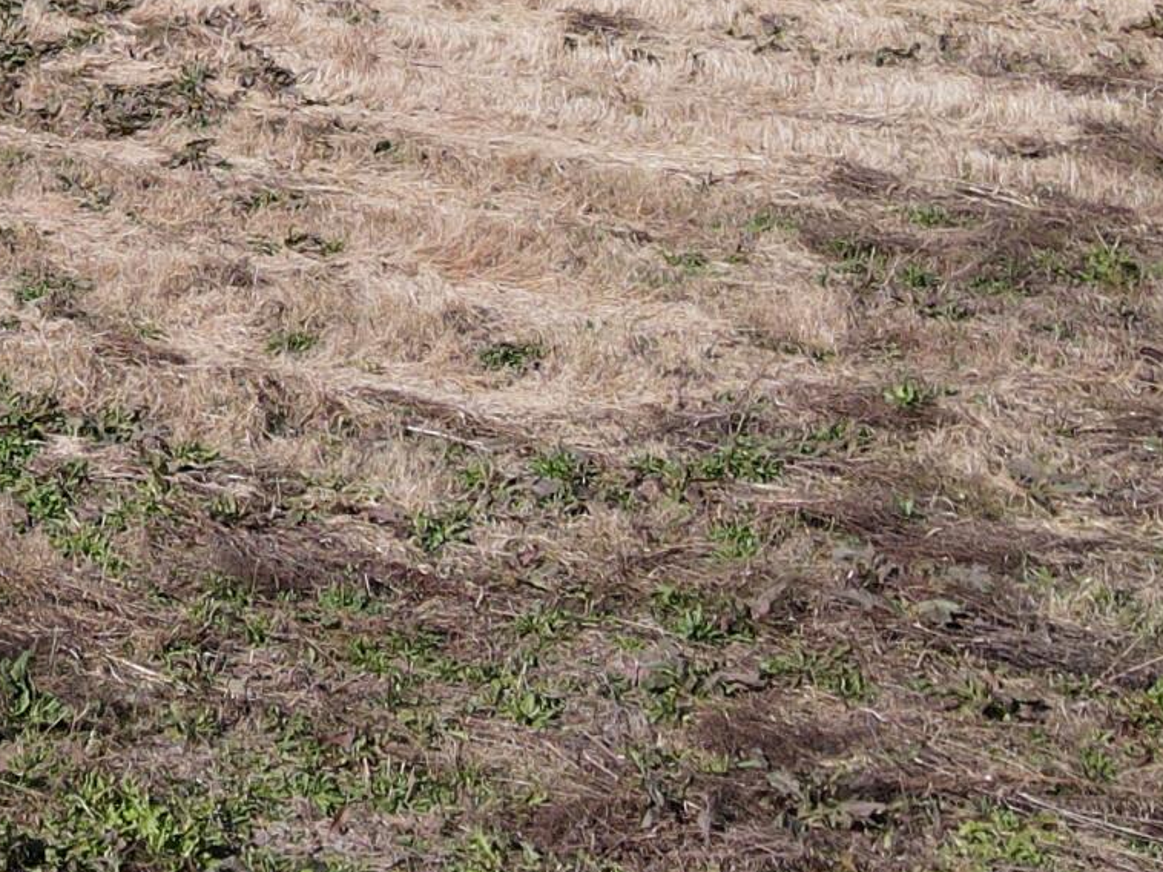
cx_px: -227
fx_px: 3191
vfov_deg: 15.1
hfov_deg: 19.5
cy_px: -154
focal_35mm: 95
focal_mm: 4.5
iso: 100
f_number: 2.8
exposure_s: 1/640
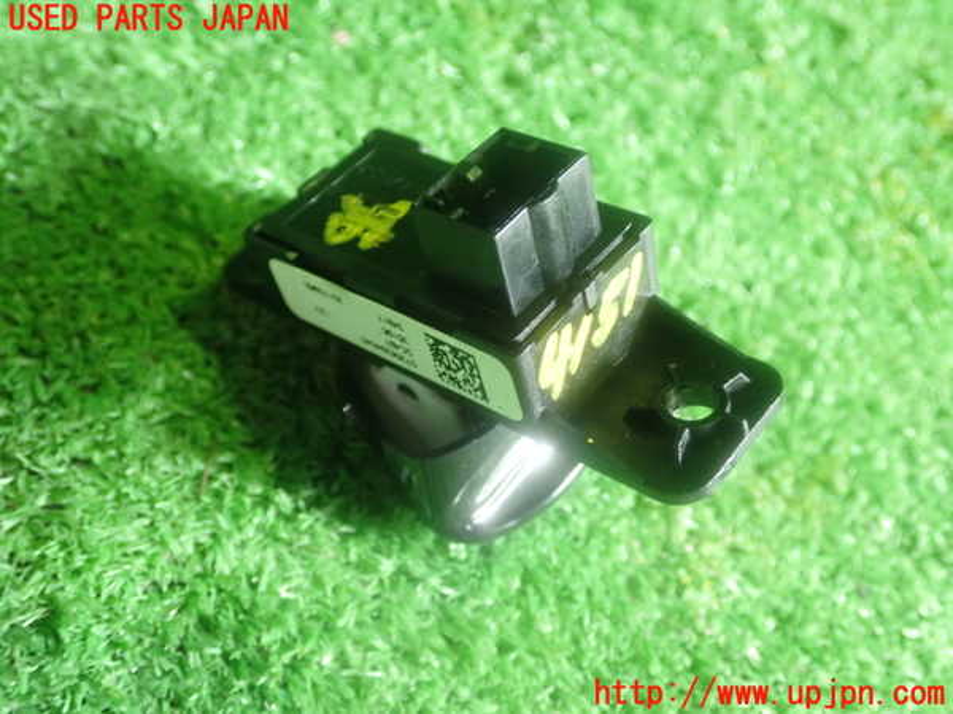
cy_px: 357
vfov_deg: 35.1
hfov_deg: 45.8
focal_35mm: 41
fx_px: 1129
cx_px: 476
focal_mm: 7.31
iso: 640
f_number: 2.8
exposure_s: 1/40
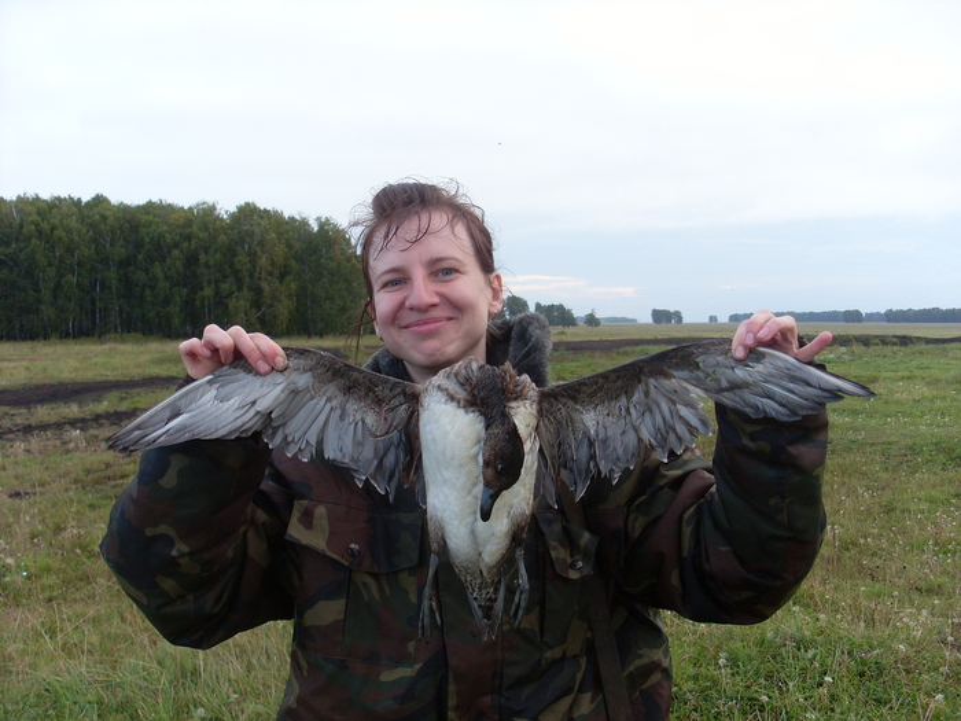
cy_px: 360
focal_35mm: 38
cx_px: 480
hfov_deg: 49.0
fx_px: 1055
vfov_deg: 37.7
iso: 80
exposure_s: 1/125
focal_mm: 6.3
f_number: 3
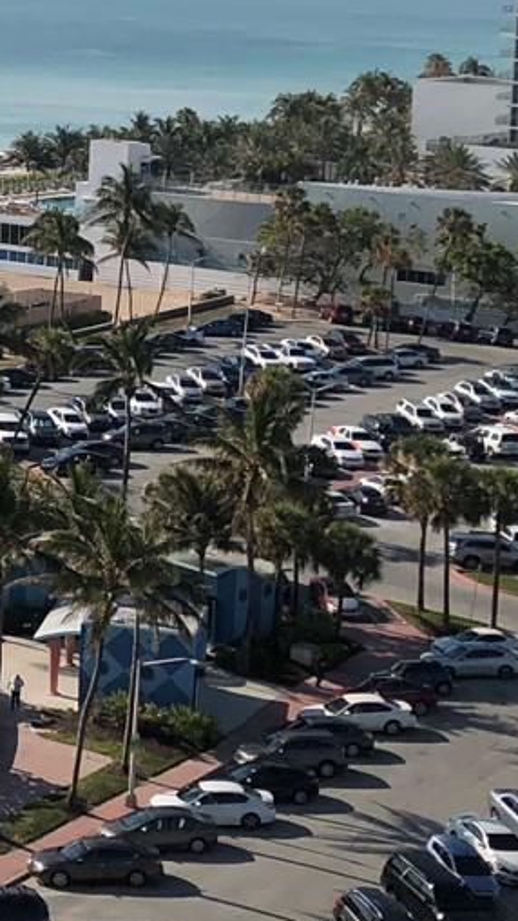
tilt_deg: -3.9
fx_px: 2343
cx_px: -391
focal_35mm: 96
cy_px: 179
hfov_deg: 11.7
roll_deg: -0.7
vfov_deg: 21.9
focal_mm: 4
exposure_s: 1/4425
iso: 25
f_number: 1.8
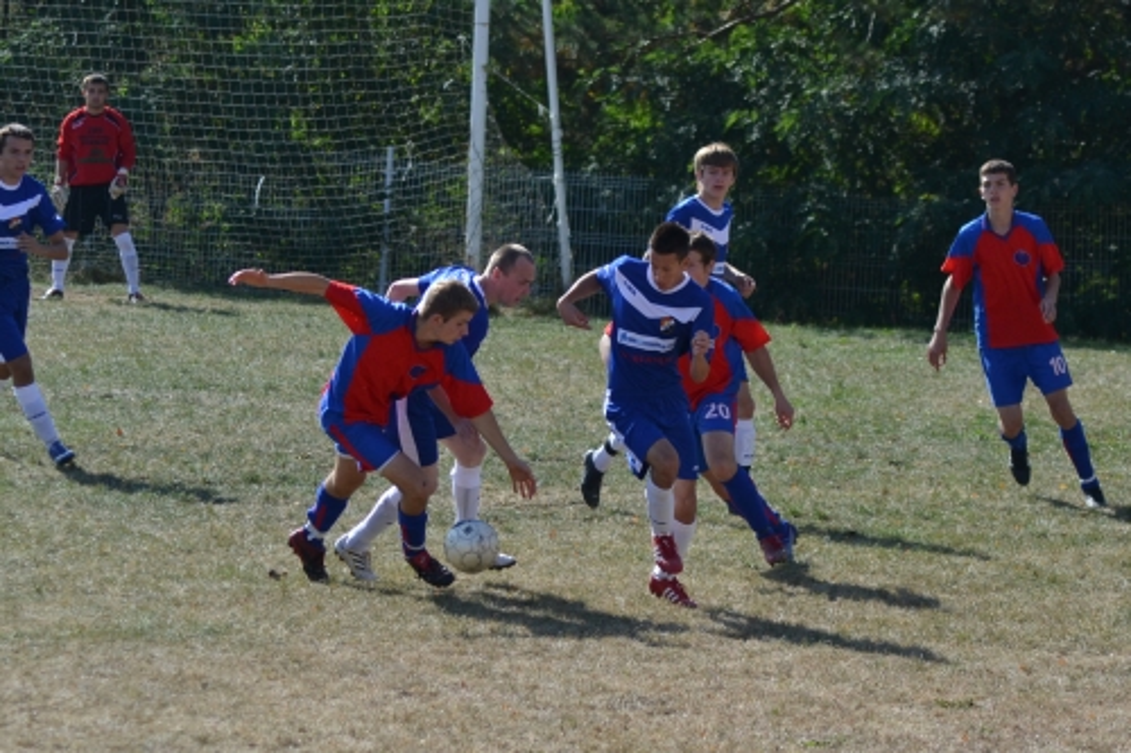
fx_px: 6359
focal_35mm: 202
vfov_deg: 6.8
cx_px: 566
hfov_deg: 10.2
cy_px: 376
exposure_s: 1/1600
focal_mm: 135
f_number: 5.6
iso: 400
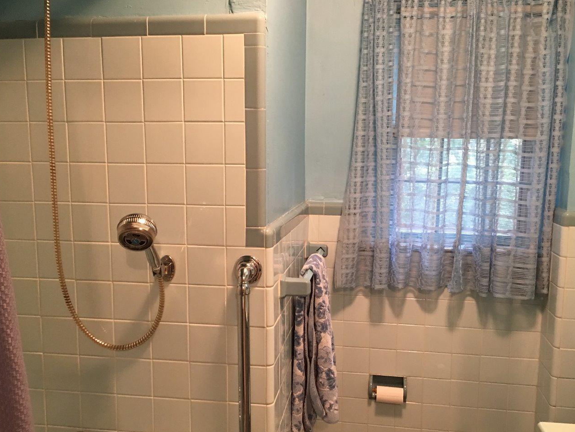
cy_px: 237
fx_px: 548
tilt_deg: -7.8
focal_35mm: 33
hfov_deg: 55.3
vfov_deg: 42.9
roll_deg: -0.6
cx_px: 293
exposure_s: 1/15
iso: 100
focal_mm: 4.15
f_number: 2.2
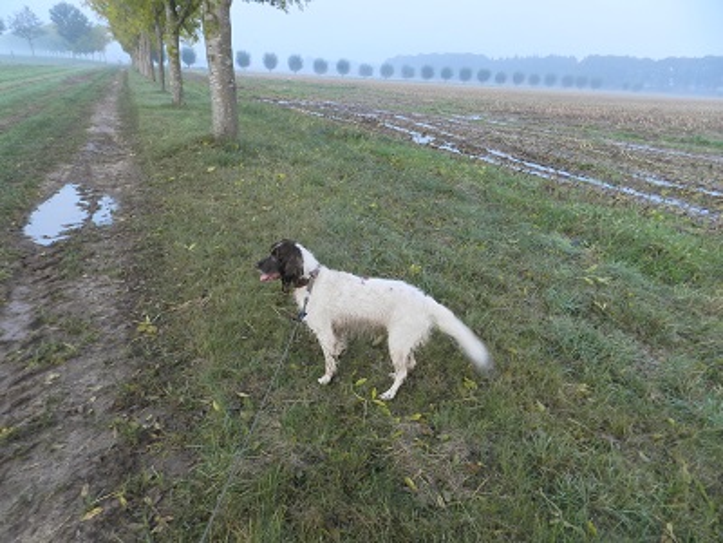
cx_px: 362
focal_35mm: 23
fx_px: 480
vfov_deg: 58.9
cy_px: 272
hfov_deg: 73.9
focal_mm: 4
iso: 200
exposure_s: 1/40
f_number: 3.5
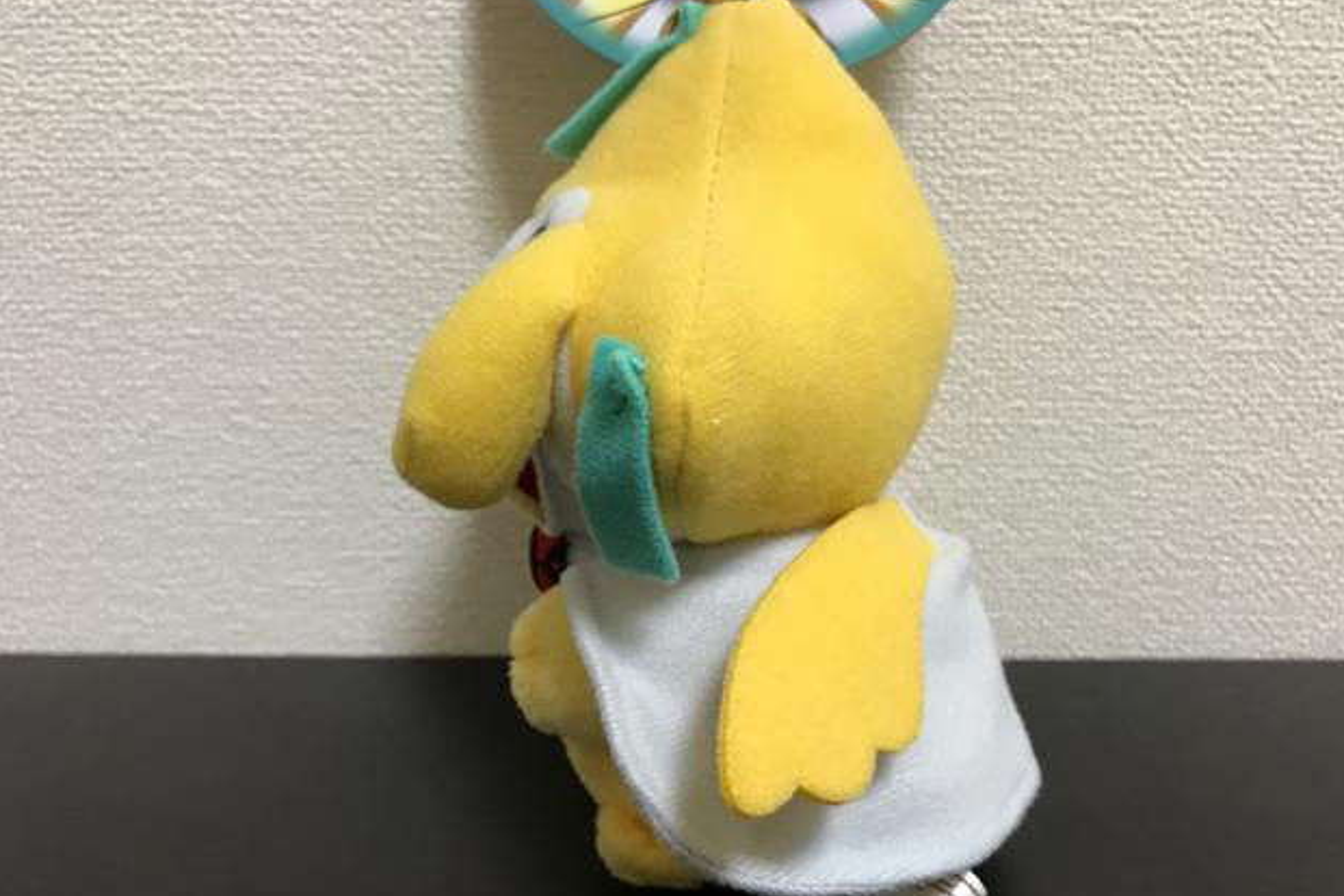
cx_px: 688
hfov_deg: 61.9
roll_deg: -0.7
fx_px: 1120
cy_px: 493
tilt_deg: -16.4
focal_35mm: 30
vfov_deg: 43.5
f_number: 1.8
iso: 50
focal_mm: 3.99
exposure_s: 1/17
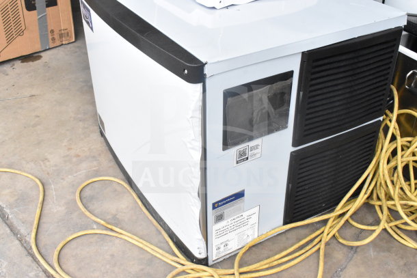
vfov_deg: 34.2
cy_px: 139
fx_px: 452
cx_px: 208
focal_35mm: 39
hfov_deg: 49.5
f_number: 14
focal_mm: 26
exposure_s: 1/800
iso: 6400
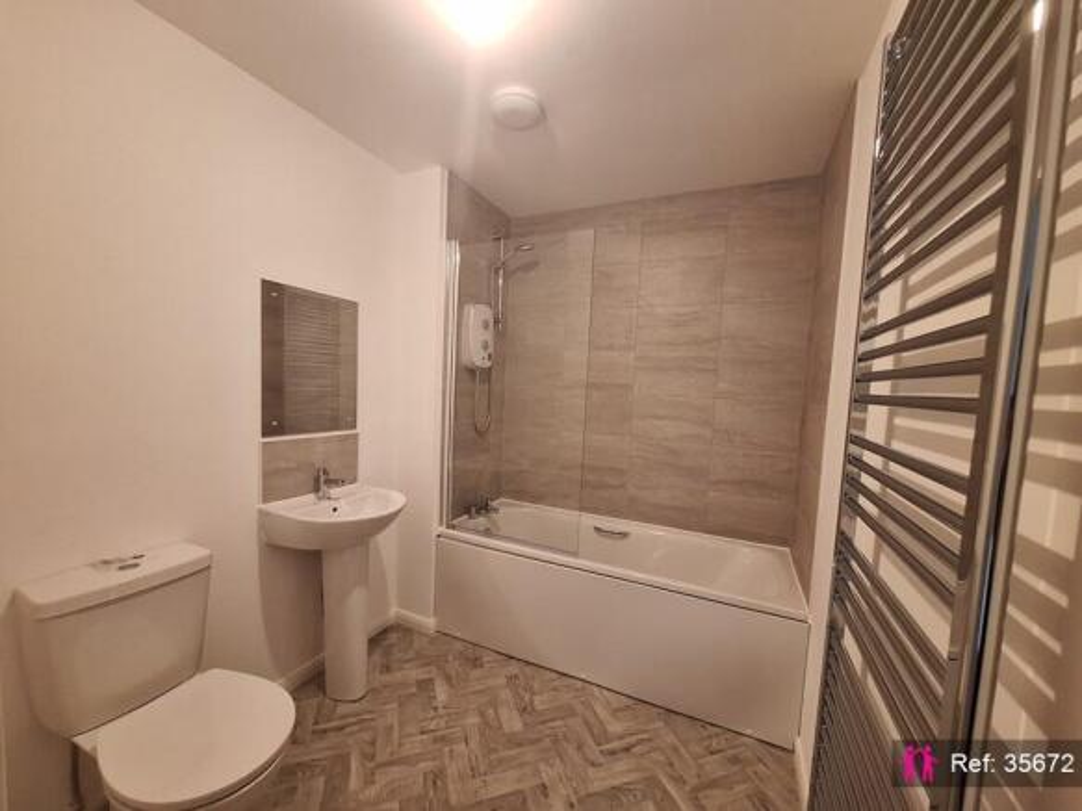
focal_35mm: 13
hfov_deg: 106.2
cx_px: 541
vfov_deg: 89.9
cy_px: 406
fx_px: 406
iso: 200
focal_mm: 1.74
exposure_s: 1/33
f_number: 2.2
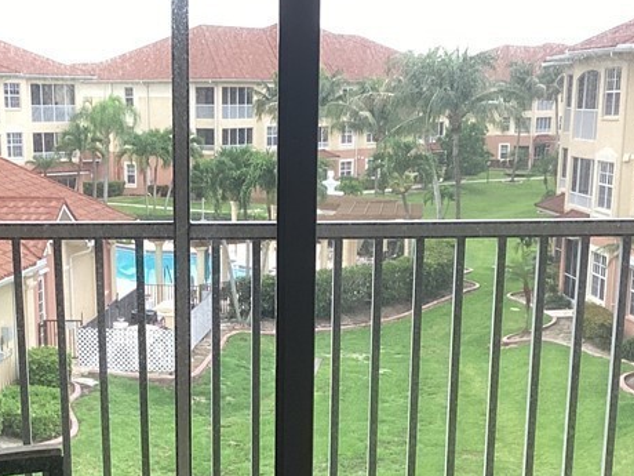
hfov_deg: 28.1
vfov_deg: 20.9
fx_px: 1264
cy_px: 424
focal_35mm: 69
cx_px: 245
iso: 100
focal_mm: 3.3
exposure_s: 1/60
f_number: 2.4
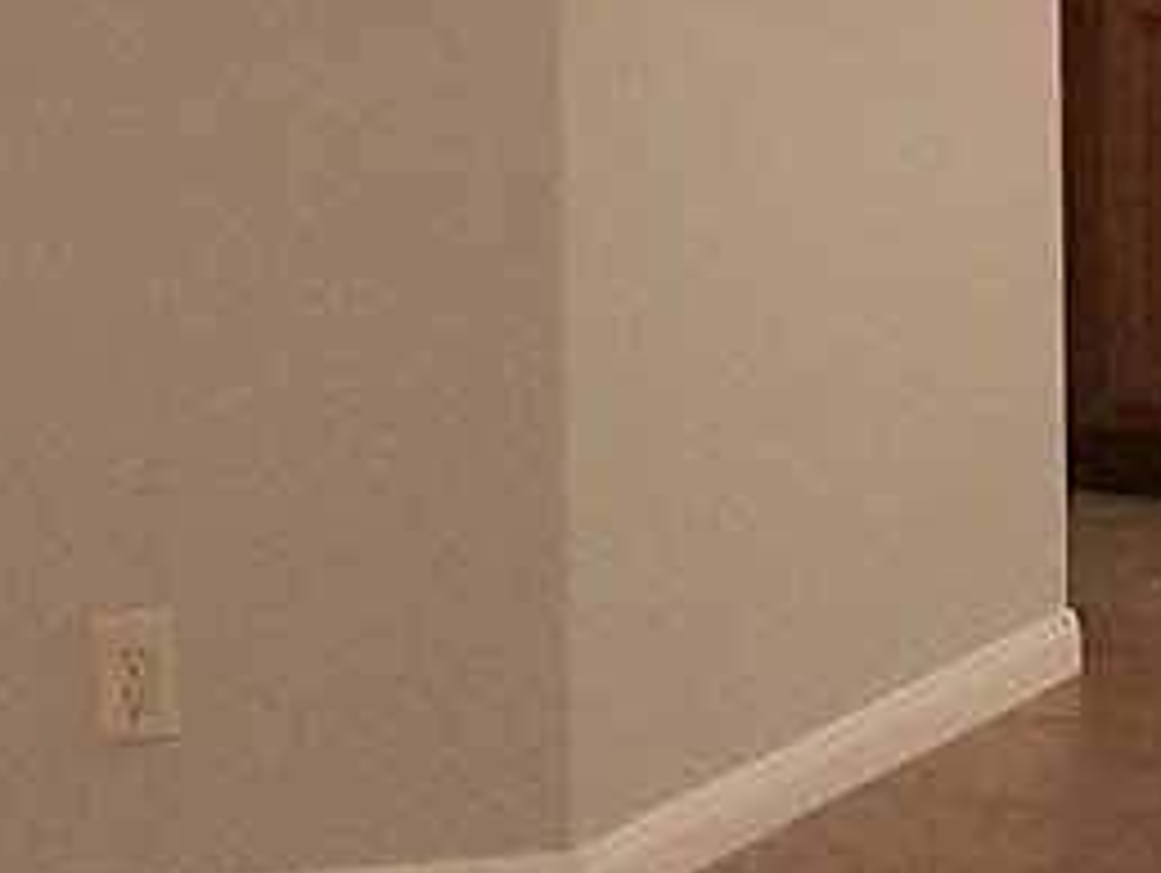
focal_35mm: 206
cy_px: -621
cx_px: 972
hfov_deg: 9.6
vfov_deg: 7.1
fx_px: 6916
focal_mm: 4.2
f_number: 1.7
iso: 160
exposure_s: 1/60
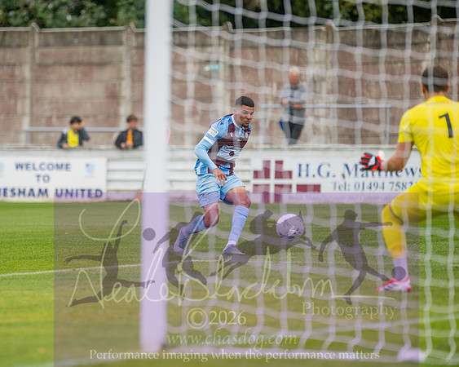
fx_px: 4049
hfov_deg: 6.5
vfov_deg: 5.2
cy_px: 165
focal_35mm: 298
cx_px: 155
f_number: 2.8
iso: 220
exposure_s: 1/1250
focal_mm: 240
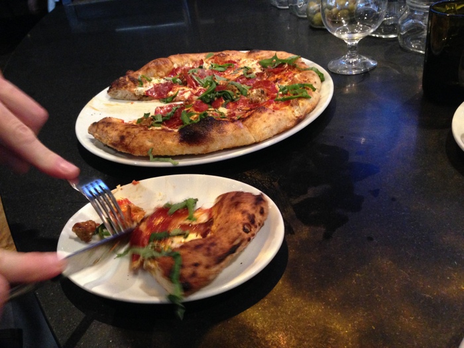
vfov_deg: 42.9
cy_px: 174
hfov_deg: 55.4
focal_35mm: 33
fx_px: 442
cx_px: 232
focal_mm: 4.12
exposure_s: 1/15
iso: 400
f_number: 2.4
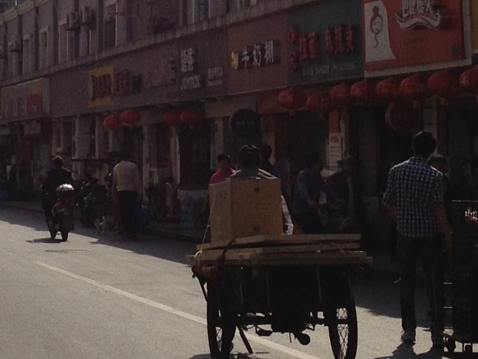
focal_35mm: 148
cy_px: 25
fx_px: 2044
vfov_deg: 10.0
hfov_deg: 13.1
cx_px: -26
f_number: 2.4
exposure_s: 1/4608
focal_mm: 4.28
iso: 64
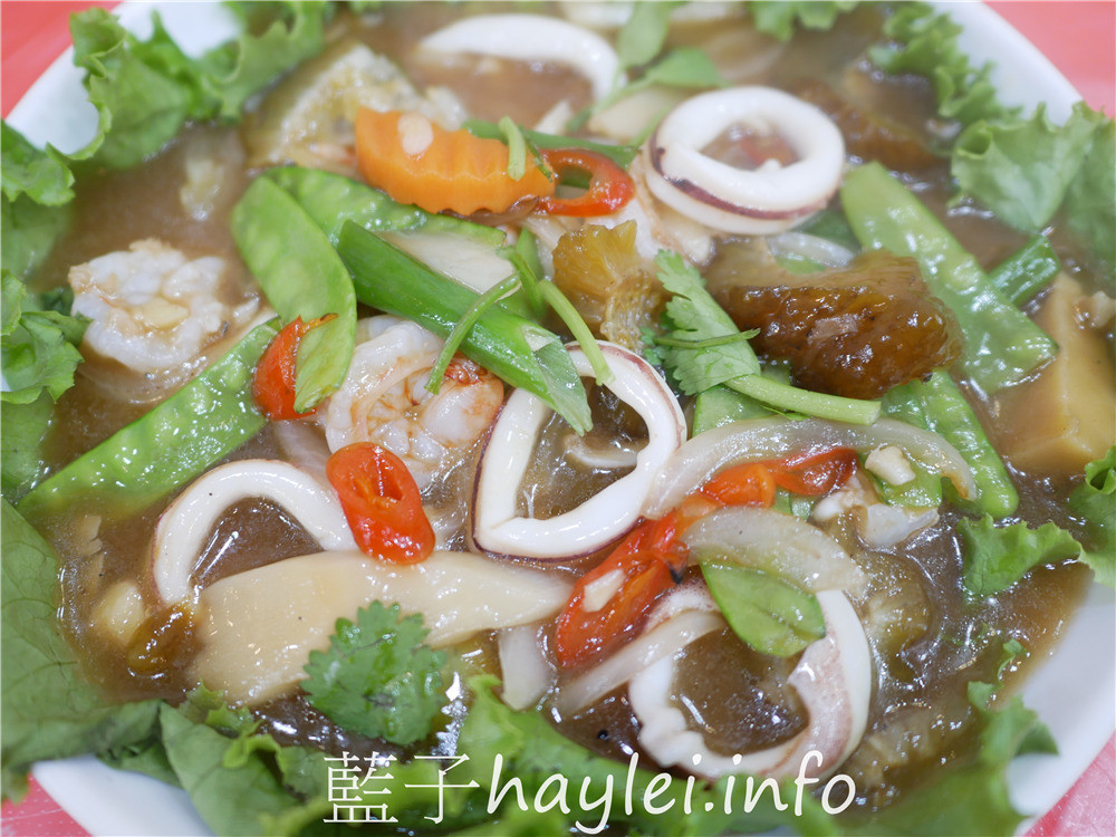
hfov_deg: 60.0
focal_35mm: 30
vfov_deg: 46.8
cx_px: 558
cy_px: 418
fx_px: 967
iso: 200
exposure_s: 1/60
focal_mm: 15
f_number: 1.7
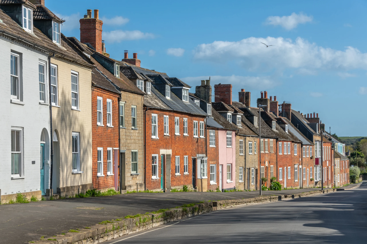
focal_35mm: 85
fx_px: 866
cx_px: 184
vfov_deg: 16.1
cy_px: 122
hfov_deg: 23.9
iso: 125
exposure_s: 1/640
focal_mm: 85
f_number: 9
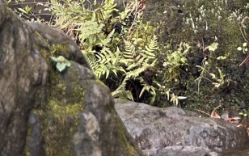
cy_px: -315
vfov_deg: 7.9
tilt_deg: +2.0
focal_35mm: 143
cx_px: -182
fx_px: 971
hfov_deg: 13.3
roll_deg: +0.4
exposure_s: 1/194
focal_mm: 5.7
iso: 40
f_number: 1.5
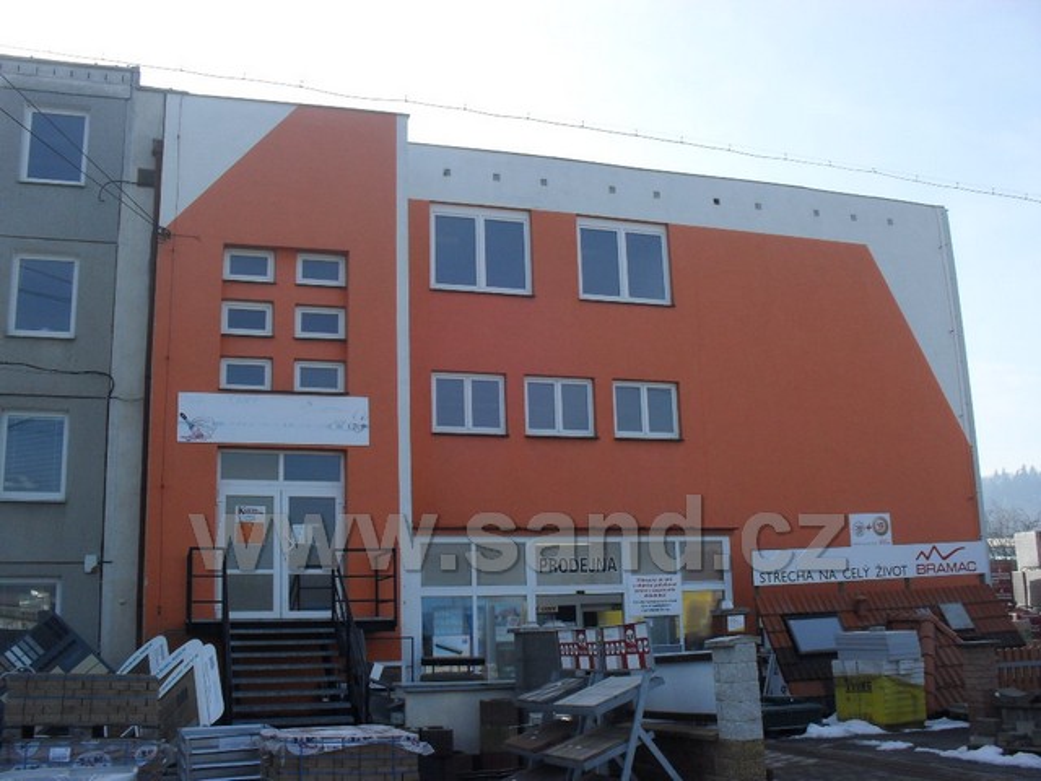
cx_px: 520
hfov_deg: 52.6
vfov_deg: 40.7
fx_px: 1053
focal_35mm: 35
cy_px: 390
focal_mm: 6.3
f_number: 8.4
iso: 100
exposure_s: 1/180
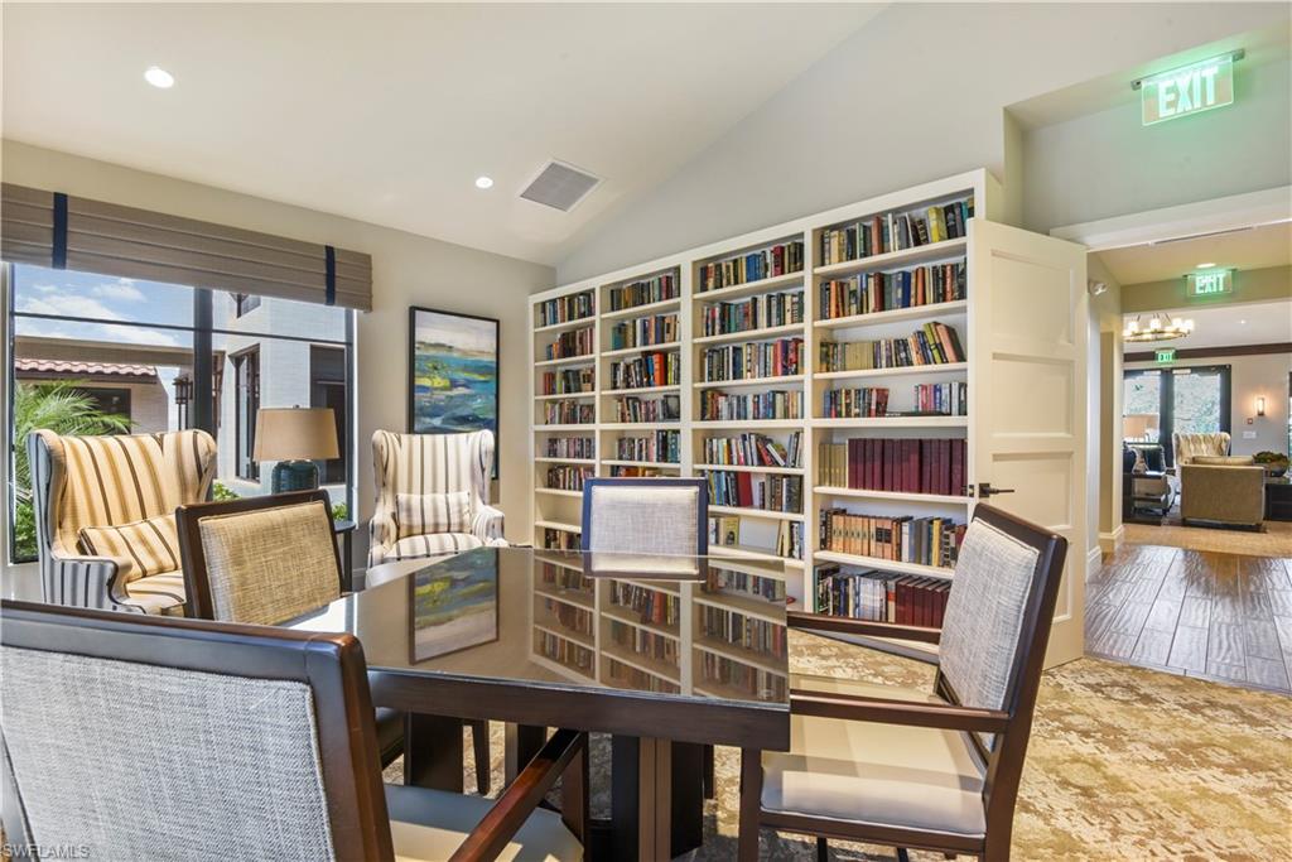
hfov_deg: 96.7
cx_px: 646
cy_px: 431
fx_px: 574
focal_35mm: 16
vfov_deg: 73.8
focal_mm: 16
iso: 400
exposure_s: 1/13
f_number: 11
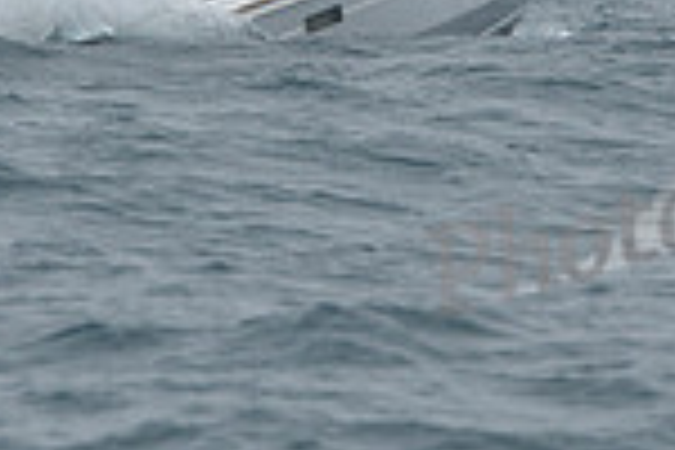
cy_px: 29
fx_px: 14511
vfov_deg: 1.8
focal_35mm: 774
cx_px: 198
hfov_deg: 2.7
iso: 250
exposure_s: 1/800
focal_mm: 200
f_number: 8
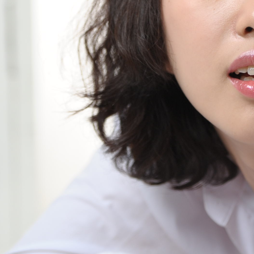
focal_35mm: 361
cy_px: 14
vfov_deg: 4.8
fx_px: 2997
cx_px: 479
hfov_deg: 4.8
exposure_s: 1/200
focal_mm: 105
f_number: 2.8
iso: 320
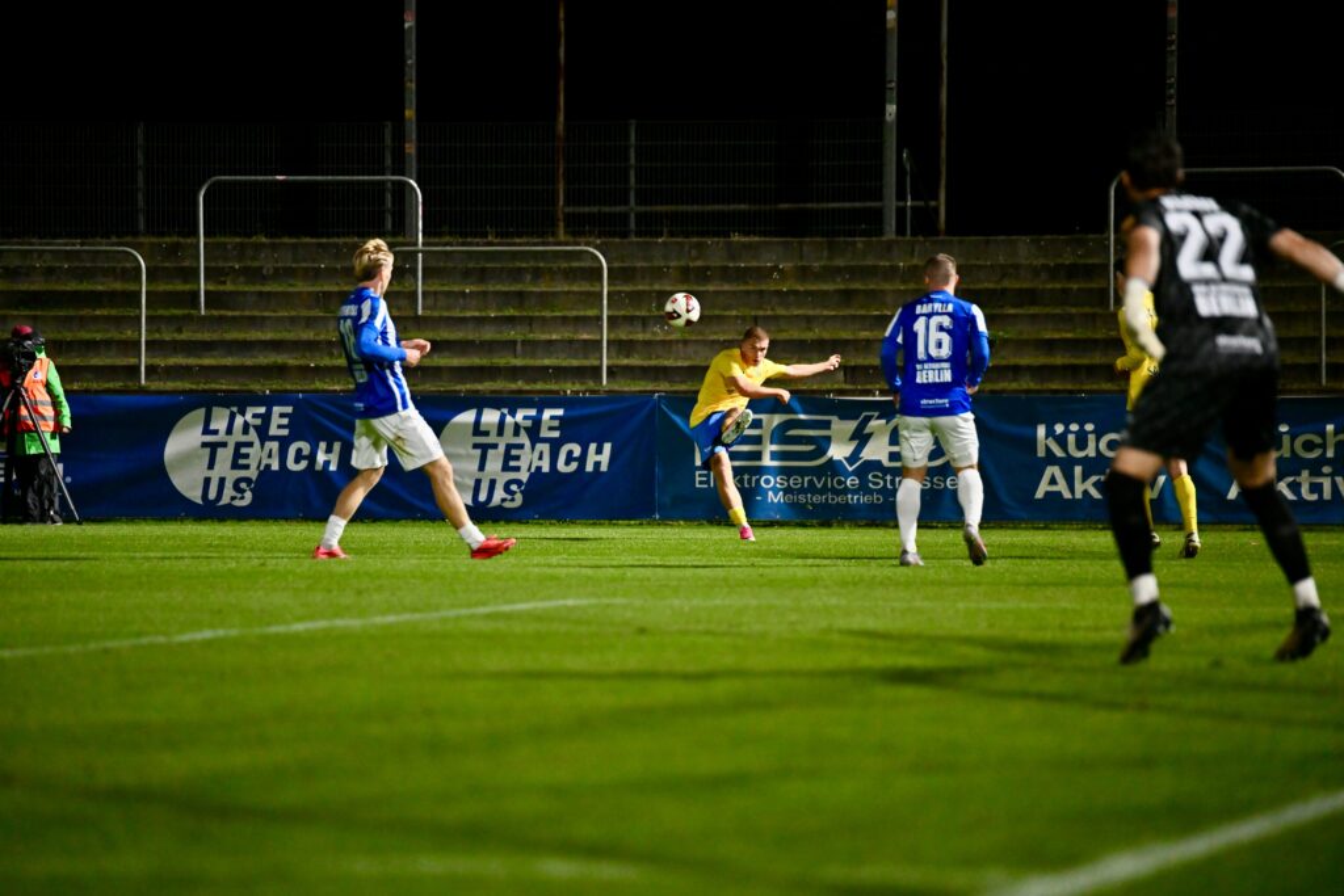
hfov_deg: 10.3
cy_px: 448
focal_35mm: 200
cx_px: 672
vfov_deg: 6.9
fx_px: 7467
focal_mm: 200
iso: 3200
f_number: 2.8
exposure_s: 1/1600
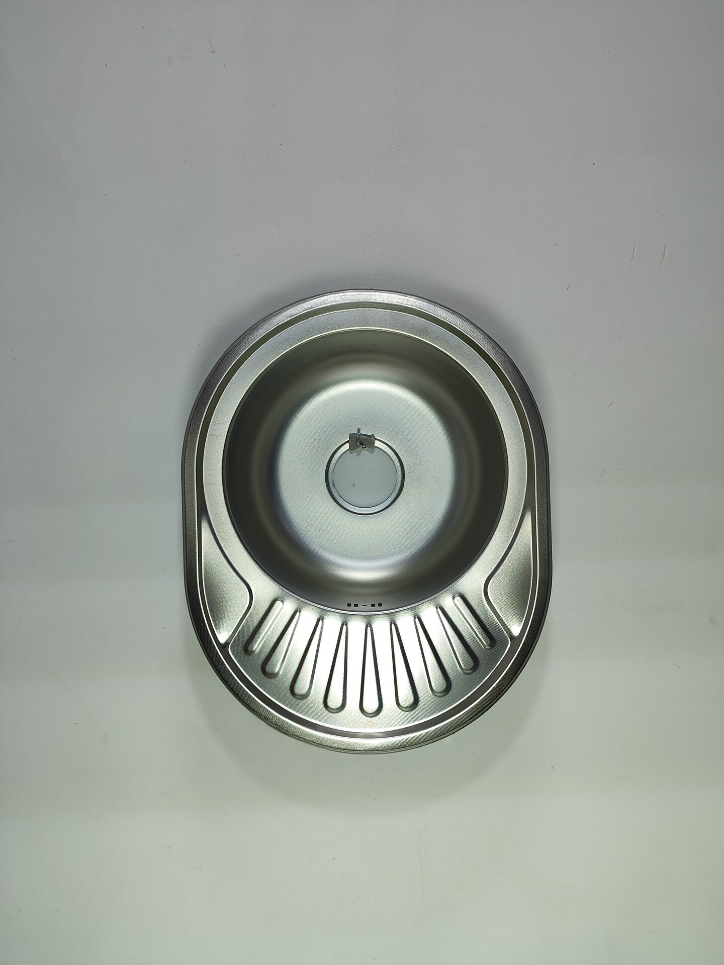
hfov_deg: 56.8
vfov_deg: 71.6
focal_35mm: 24
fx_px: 669
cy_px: 482
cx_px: 362
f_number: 1.89
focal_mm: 5.89
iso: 125
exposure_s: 1/50
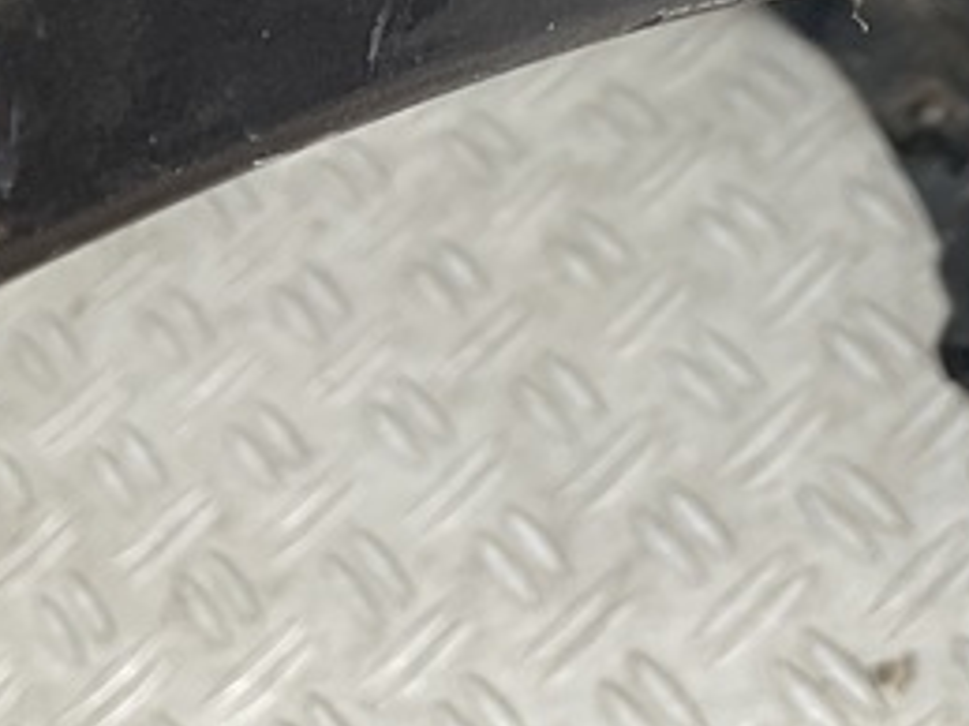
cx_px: 636
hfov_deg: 17.4
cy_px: -636
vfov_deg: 11.9
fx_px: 3162
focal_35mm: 113
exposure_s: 1/120
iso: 25
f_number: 1.8
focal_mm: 3
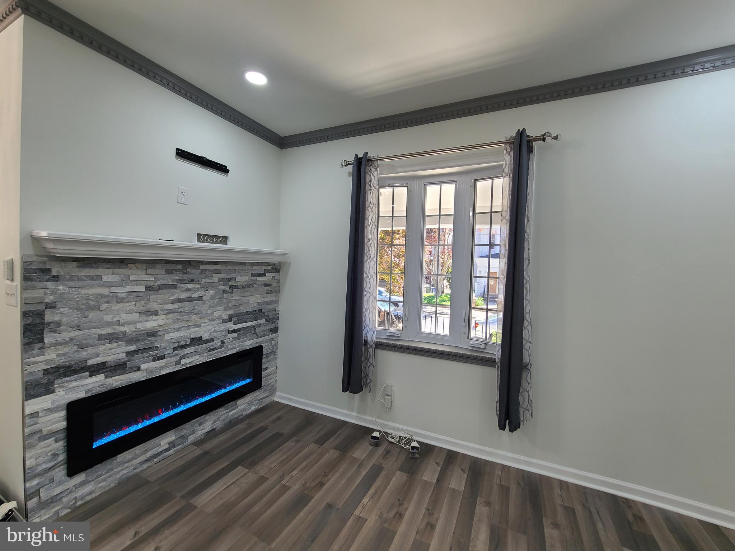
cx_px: 368
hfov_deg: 106.2
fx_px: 276
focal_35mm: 13
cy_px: 276
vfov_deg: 89.9
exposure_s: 1/60
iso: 64
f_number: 2.2
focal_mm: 2.2
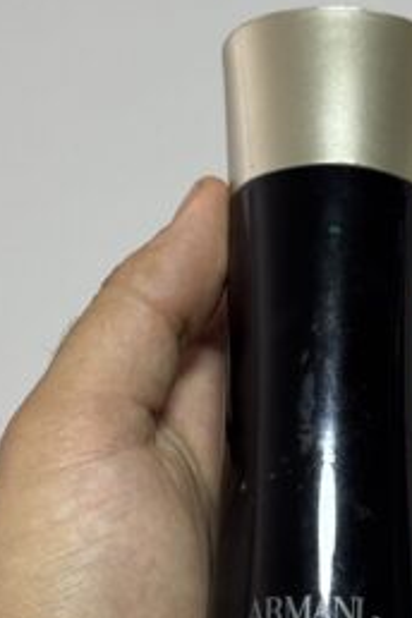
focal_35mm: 111
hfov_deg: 12.3
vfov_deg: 18.3
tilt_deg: -16.8
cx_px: 268
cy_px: 485
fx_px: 1905
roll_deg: -3.8
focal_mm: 6.76
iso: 80
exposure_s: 1/50
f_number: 1.78
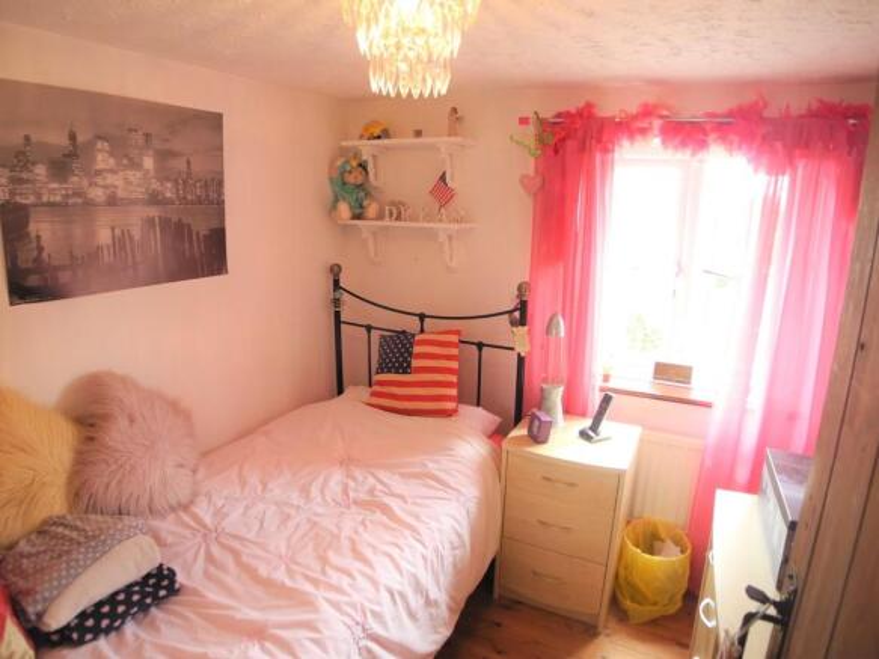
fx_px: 711
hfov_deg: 63.5
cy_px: 330
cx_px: 440
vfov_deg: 49.7
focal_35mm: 28
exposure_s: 1/30
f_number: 2.8
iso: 134
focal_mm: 6
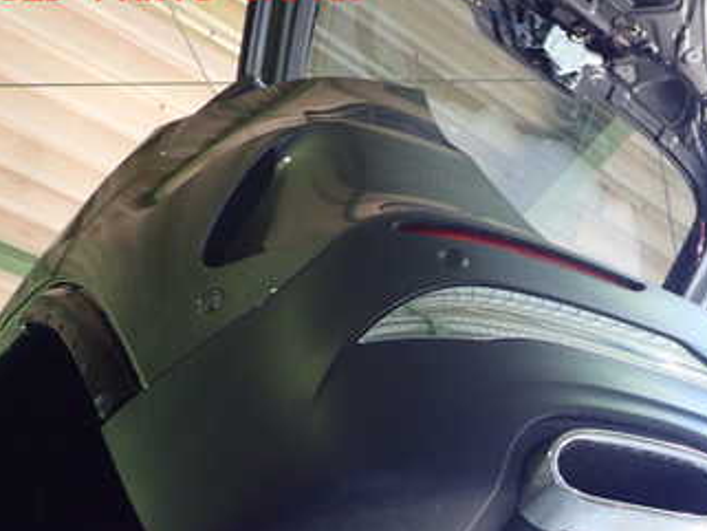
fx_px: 1144
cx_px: 621
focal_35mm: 56
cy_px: 454
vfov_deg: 25.5
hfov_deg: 32.8
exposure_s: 1/30
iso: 200
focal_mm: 5.4
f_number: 2.3
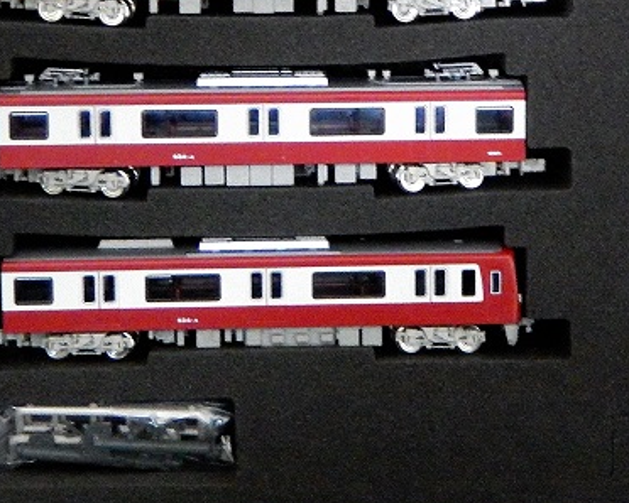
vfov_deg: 11.5
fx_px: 2496
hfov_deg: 14.3
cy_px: 75
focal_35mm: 134
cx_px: 477
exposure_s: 1/6
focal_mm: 13.1
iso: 3200
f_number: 4.9
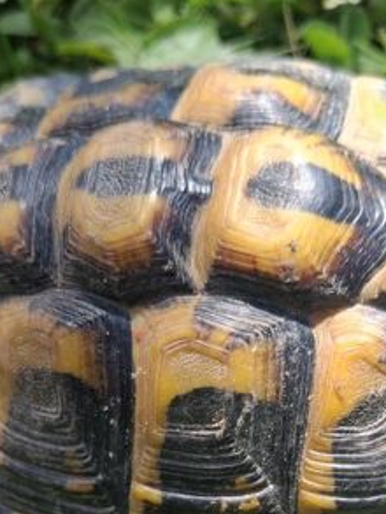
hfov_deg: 24.8
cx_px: 207
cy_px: 477
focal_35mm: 59
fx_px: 877
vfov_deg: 31.0
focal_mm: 4
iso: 25
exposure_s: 1/173
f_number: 1.8
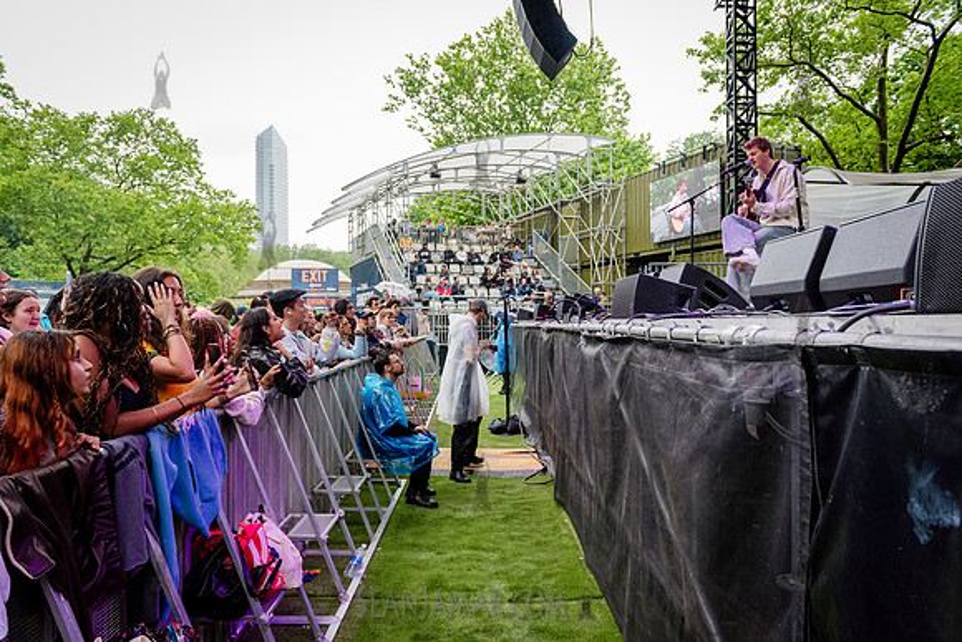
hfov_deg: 69.3
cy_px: 321
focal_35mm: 26
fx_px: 696
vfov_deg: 49.5
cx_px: 481
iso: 2000
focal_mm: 26
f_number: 4.5
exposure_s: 1/800
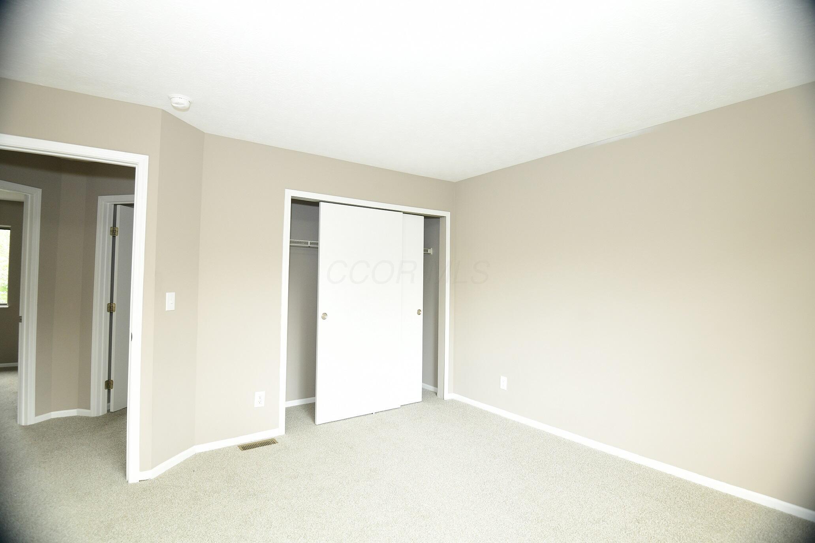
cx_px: 408
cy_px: 272
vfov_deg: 67.4
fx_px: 407
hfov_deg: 90.0
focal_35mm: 18
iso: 1000
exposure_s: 1/20
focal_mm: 18
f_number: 6.3
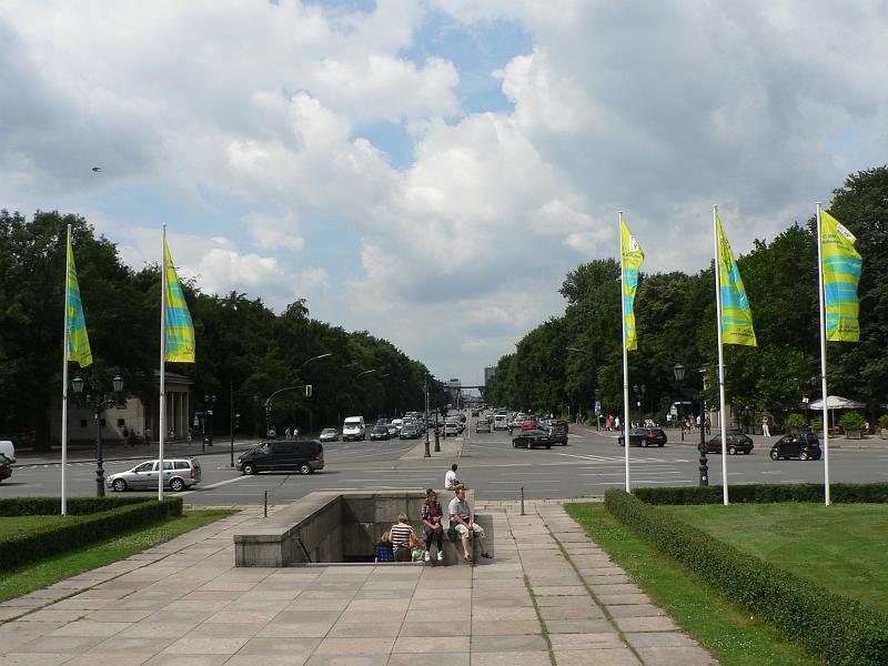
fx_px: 924
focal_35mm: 36
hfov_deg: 51.4
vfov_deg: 39.7
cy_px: 333
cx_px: 444
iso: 80
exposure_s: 1/640
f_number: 5.6
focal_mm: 6
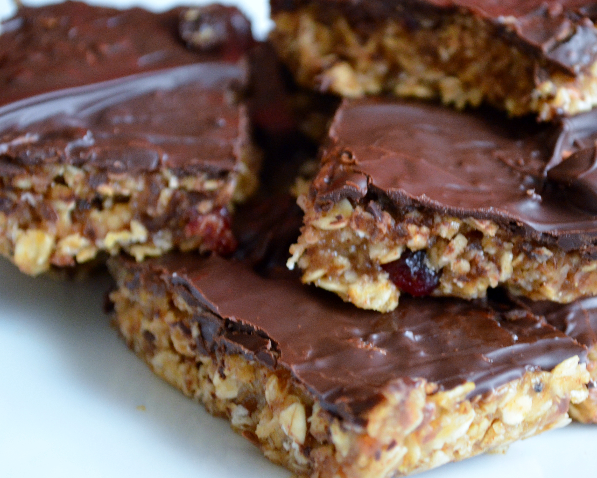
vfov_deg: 15.5
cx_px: 384
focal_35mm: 99
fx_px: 1749
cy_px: 203
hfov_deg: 19.3
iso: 1600
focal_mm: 50
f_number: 5.6
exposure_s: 1/50
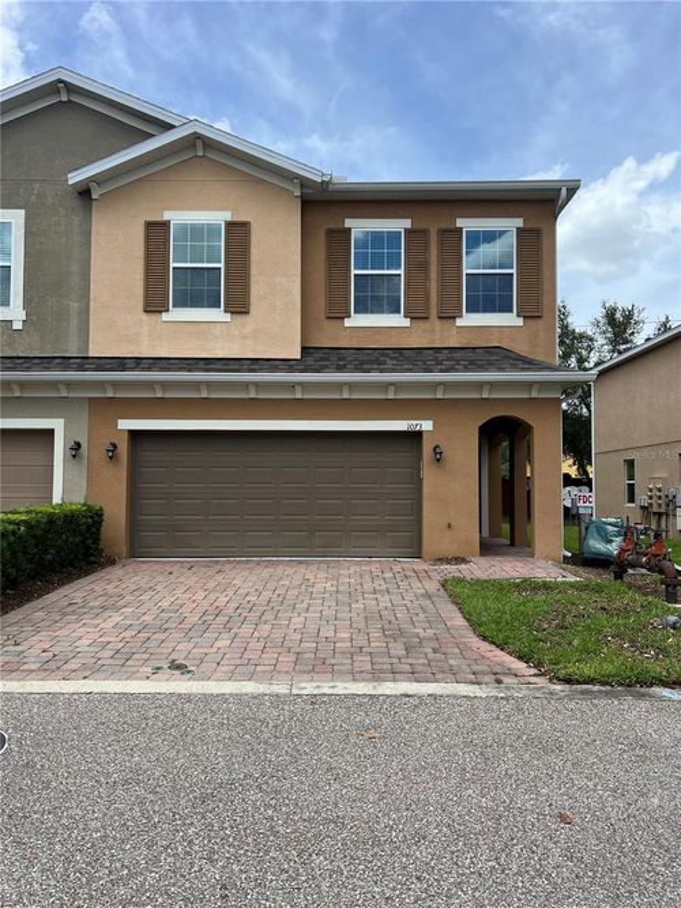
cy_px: 454
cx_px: 340
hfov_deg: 53.0
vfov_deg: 67.3
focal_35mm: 26
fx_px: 682
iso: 50
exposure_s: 1/3460
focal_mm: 5.7
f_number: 1.5
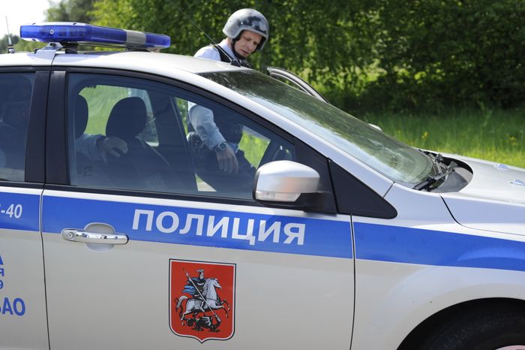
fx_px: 729
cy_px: 175
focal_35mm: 50
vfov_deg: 27.0
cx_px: 262
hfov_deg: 39.6
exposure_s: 1/640
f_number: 5.6
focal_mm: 50
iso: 250
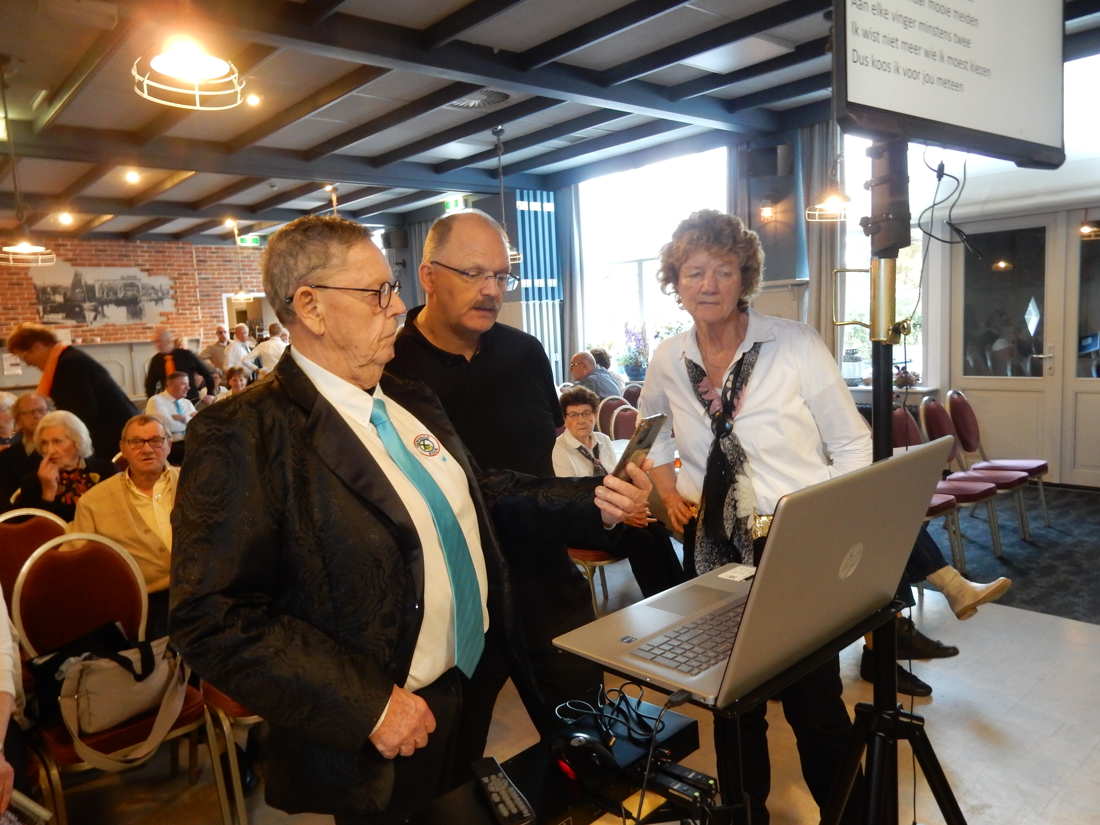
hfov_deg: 69.4
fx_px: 794
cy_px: 412
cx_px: 550
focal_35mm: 25
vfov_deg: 54.9
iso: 400
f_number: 3.7
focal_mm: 4.5
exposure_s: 1/13
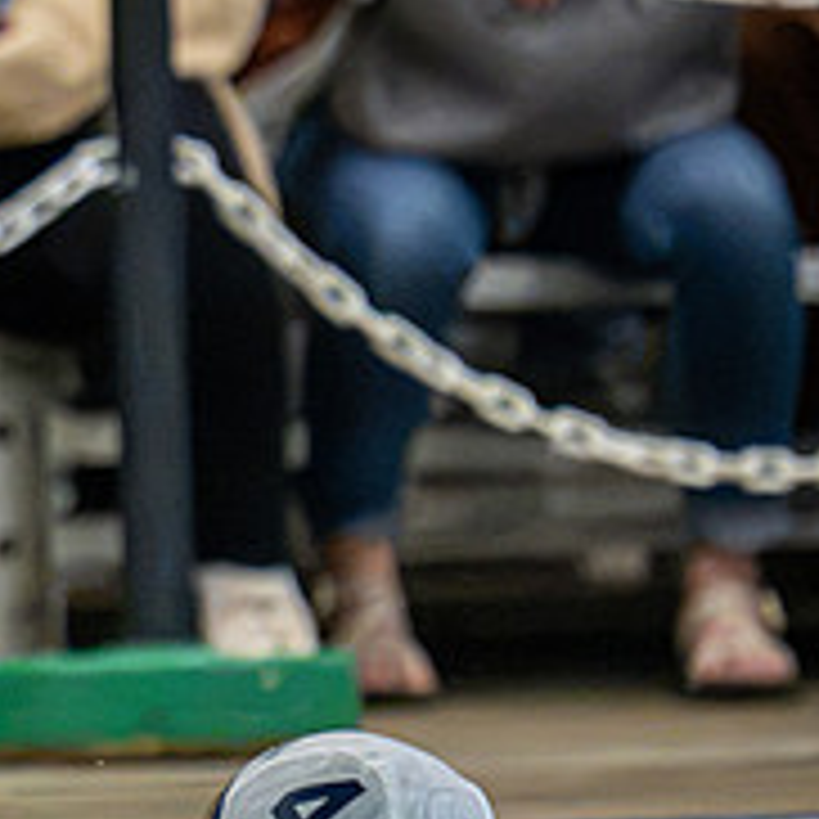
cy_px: 596
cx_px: -1025
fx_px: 29311
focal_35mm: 1095
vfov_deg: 1.6
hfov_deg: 1.6
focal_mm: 280
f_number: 4
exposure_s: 1/1000
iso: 16000
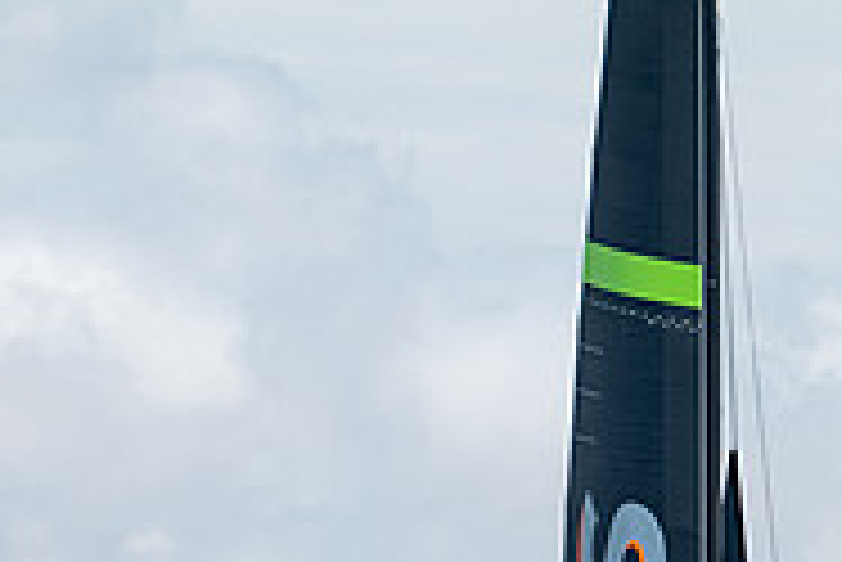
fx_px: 16525
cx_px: 542
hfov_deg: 2.9
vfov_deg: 1.9
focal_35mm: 706
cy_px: 1029
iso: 100
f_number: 2.8
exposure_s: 1/2500
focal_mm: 188
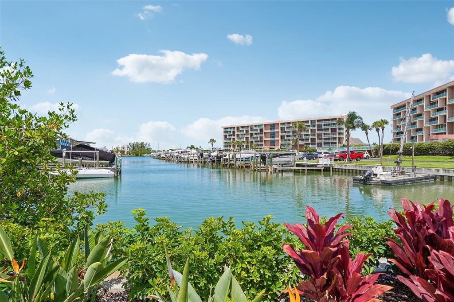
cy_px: 151
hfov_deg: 85.4
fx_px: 246
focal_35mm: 20
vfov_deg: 63.2
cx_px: 227
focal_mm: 13
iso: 100
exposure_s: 1/350
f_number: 8
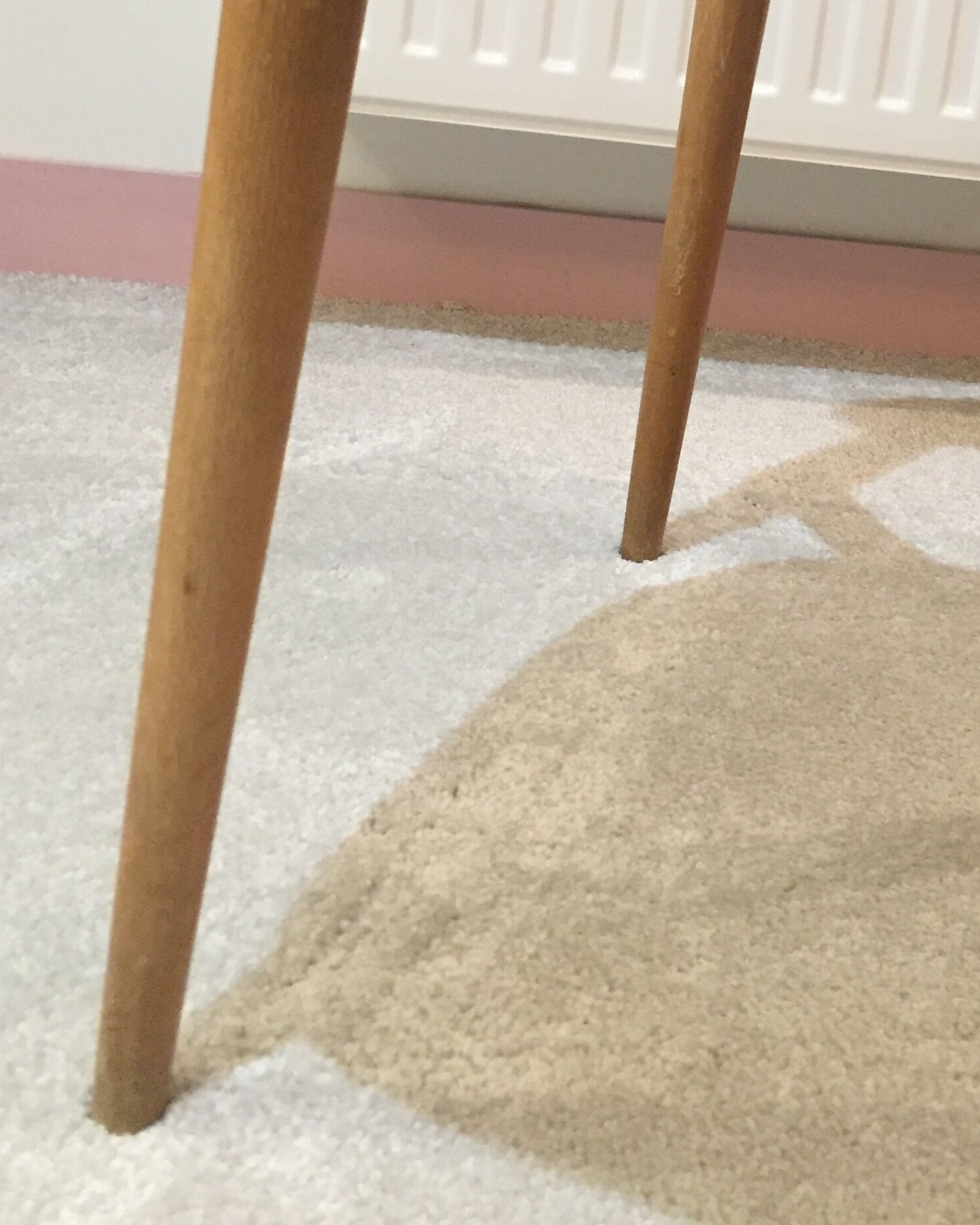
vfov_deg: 35.5
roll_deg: -6.4
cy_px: 163
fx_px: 1813
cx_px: 698
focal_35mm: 50
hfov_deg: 29.9
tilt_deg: -8.5
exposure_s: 1/17
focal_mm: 4.15
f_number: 2.2
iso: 250
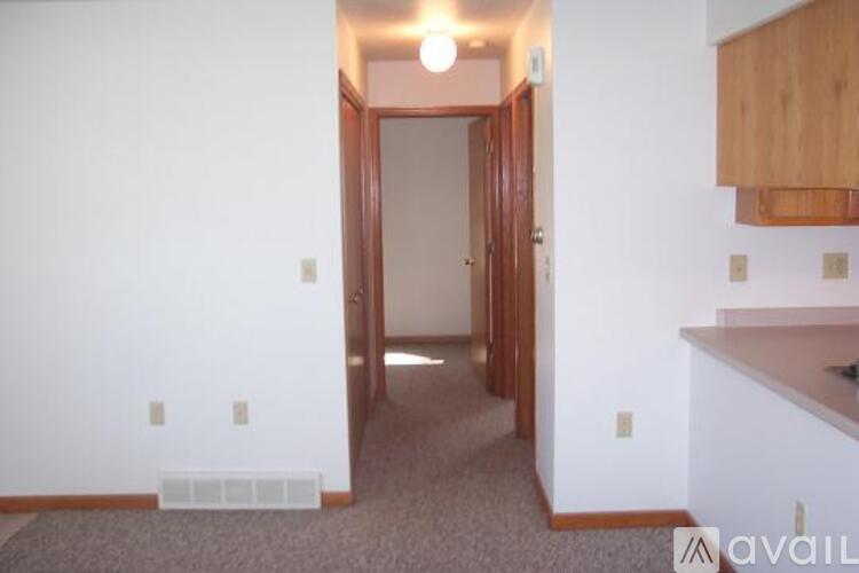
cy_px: 286
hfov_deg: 50.7
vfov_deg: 35.1
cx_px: 430
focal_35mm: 38
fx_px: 907
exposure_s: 1/30
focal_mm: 8
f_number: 2.8
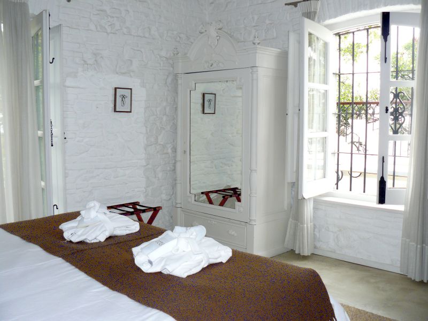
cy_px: 160
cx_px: 214
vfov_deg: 39.7
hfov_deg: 51.4
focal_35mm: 36
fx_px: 445
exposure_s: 1/80
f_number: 2.8
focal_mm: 6
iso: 100
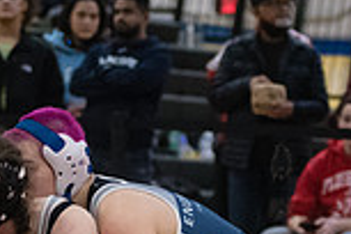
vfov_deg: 4.2
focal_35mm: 325
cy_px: 290
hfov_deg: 6.3
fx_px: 3169
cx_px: -16
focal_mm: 86
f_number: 3.5
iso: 8000
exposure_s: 1/500
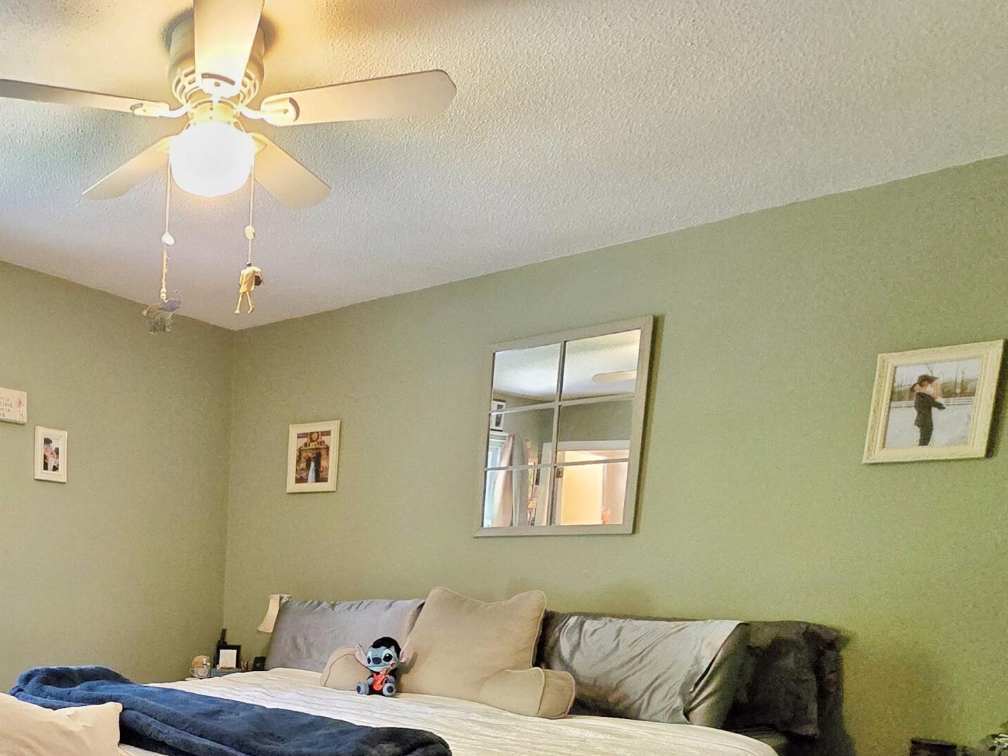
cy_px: 725
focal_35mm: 27
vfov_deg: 44.9
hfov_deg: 58.1
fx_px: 786
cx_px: 144
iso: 1000
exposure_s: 1/60
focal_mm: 2.2
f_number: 2.2
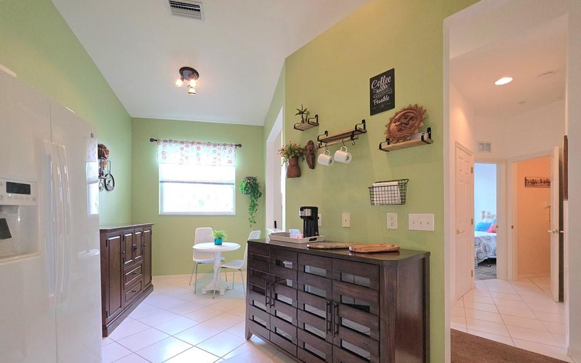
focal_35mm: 15
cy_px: 213
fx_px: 237
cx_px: 290
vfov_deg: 74.2
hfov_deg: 101.5
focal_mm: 2.2
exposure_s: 1/60.2
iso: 64
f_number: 1.9
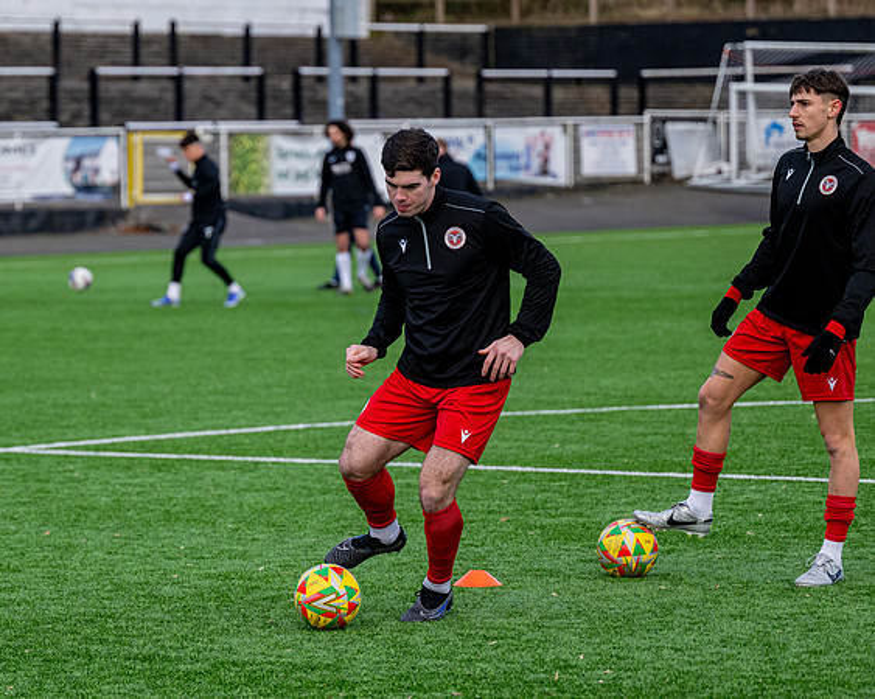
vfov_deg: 8.5
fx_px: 4732
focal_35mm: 183
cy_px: 351
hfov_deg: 10.6
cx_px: 269
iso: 1000
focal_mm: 140
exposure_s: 1/2000
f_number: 4
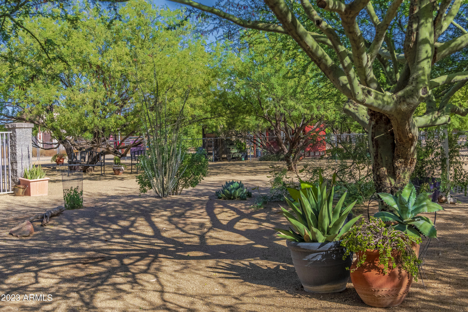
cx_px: 234
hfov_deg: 46.4
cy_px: 156
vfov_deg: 31.9
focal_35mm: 42
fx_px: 546
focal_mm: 28
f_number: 9
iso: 800
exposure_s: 1/8000
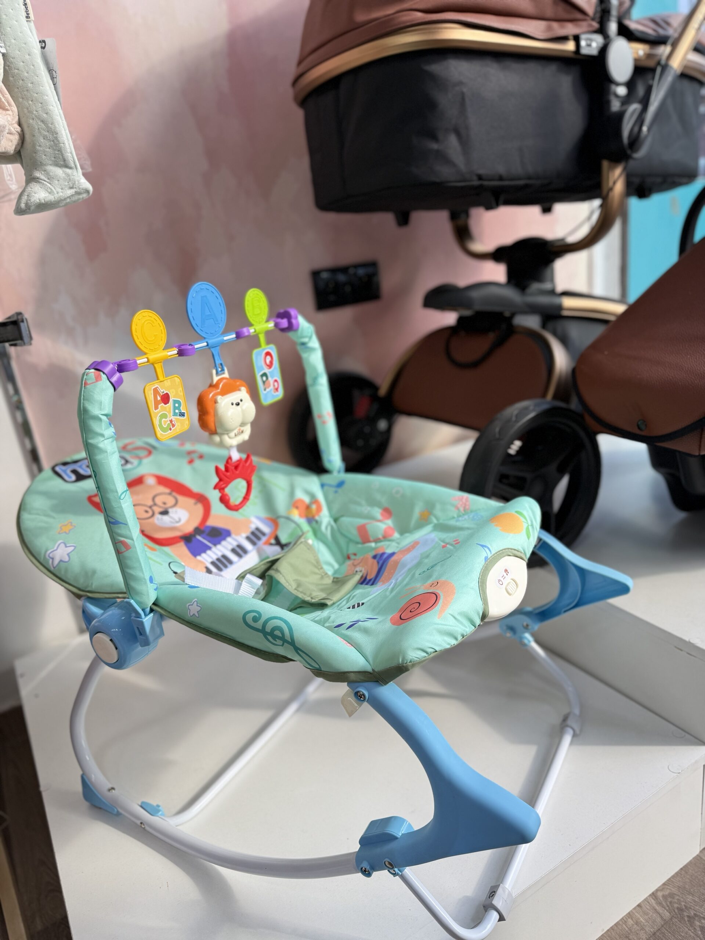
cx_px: 352
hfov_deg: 56.8
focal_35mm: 24
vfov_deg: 71.6
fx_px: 652
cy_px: 470
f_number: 1.78
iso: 80
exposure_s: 1/326
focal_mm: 6.76
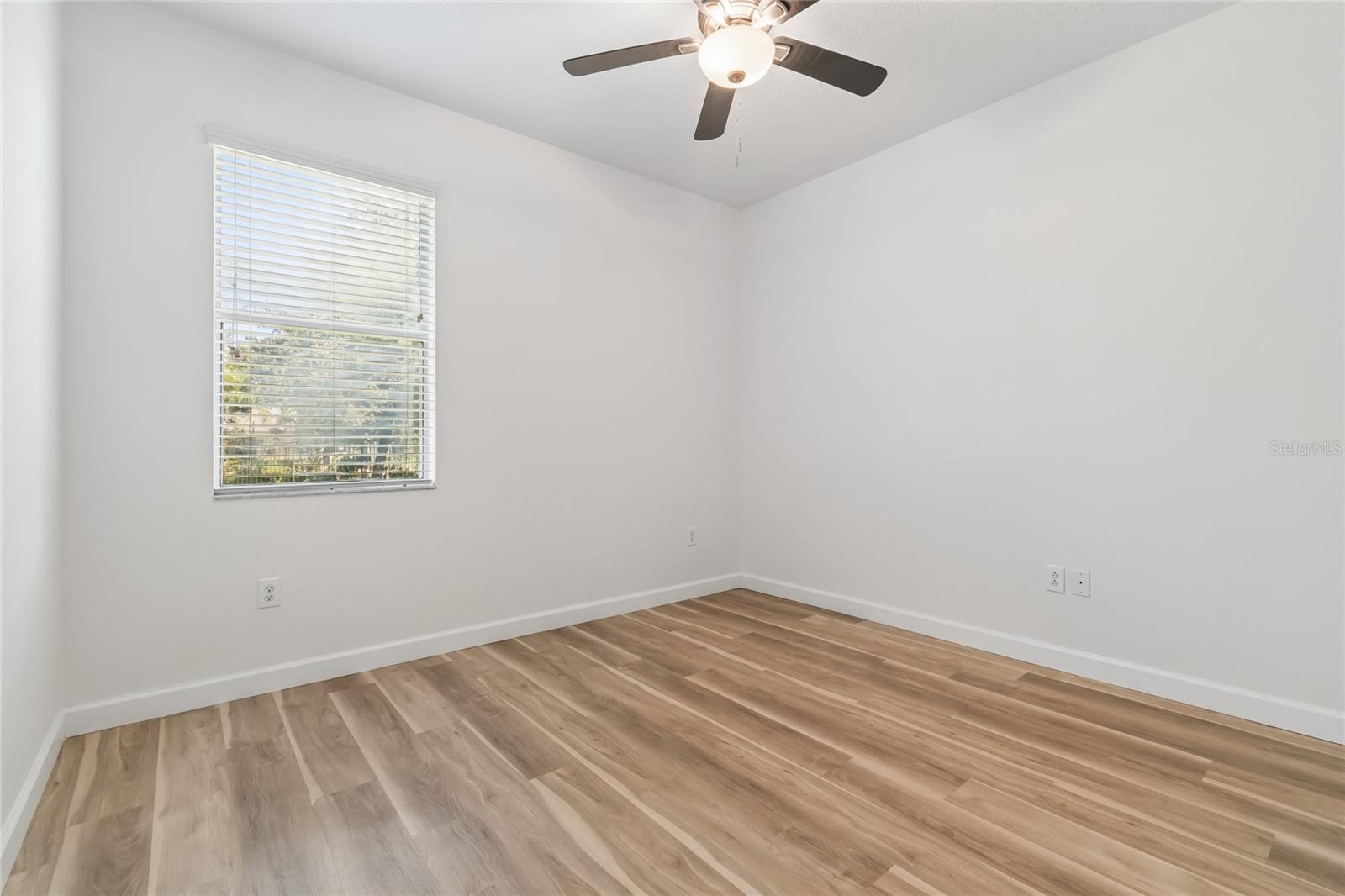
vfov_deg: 77.3
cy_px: 448
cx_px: 672
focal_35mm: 15
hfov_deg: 100.4
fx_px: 560
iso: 100
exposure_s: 1/8
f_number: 7.1
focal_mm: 10
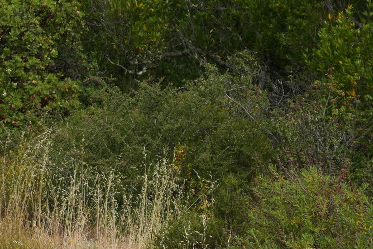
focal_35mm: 262
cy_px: 192
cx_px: -218
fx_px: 2715
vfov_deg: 5.2
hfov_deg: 7.7
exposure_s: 1/800
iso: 160
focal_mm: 50
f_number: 4.5
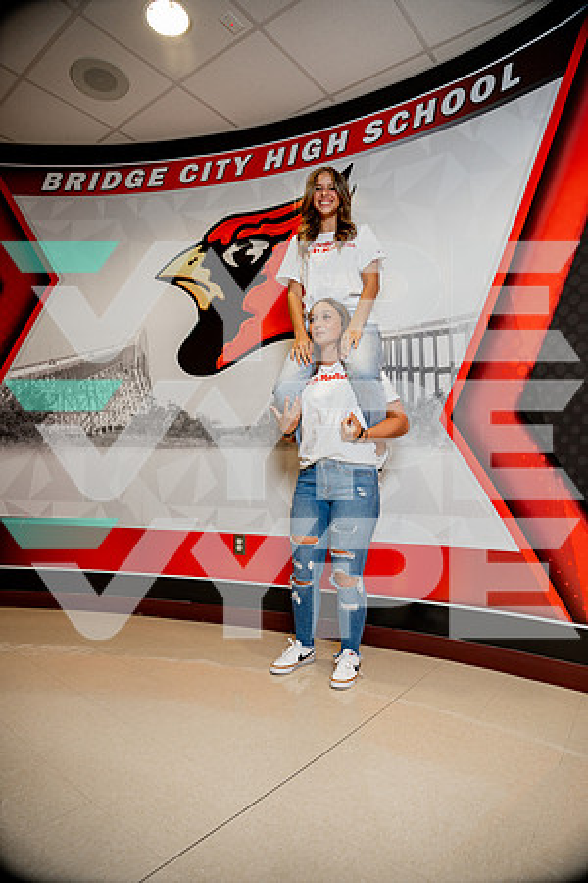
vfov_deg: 84.0
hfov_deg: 61.9
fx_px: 490
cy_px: 442
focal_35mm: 20
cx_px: 294
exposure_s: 1/250
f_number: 4
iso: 400
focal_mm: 20
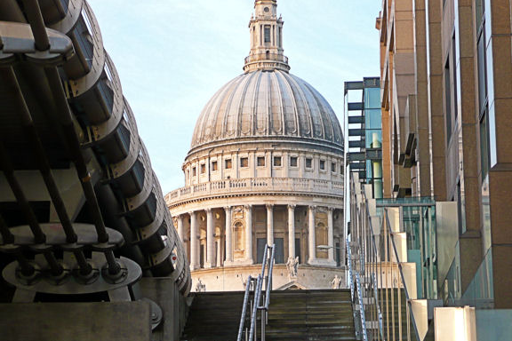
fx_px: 1678
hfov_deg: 17.3
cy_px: 187
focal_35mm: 118
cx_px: 286
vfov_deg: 11.6
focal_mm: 16.9
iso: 100
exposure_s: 1/50
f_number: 4.7
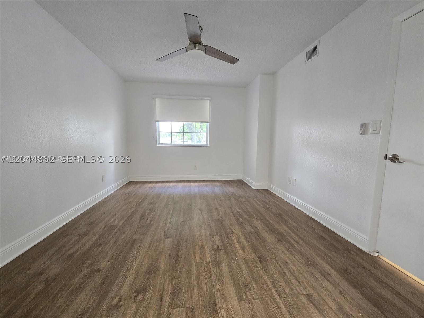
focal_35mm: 13
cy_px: 159
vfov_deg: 89.9
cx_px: 212
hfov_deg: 106.2
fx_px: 159
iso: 640
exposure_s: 1/56.8
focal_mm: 2.2
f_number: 2.2
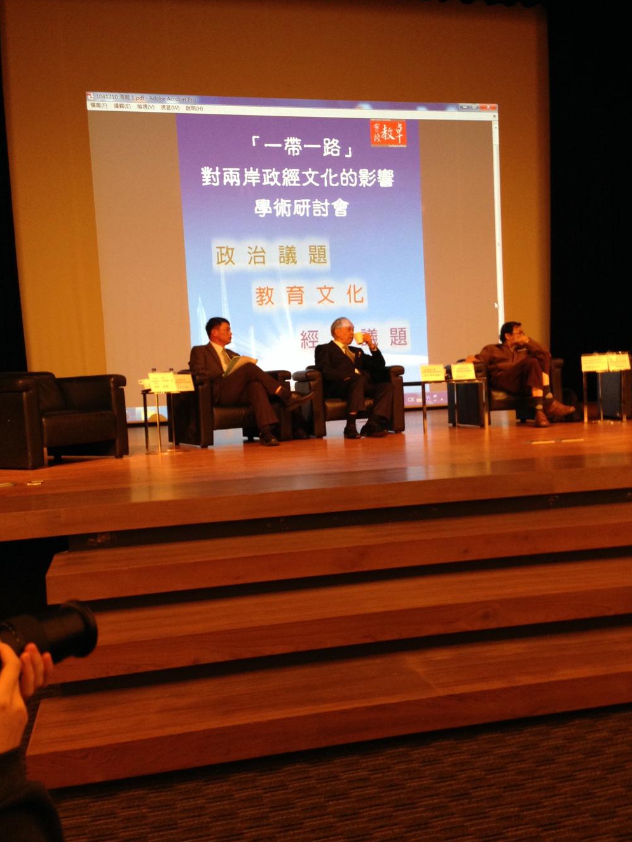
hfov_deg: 41.8
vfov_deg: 54.0
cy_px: 428
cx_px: 313
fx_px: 828
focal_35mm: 34
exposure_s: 1/20
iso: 100
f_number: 2.4
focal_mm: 4.12
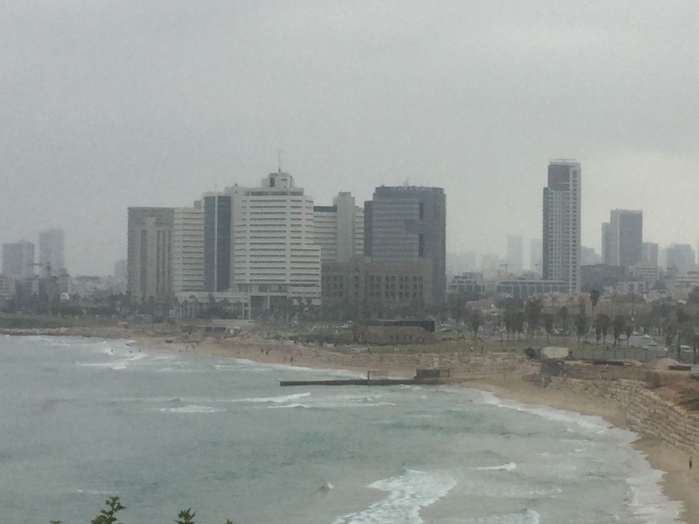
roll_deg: -0.3
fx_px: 2039
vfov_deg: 14.6
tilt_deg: +2.4
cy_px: 255
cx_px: 550
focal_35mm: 101
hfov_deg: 19.3
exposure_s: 1/1072
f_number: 2.4
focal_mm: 3.3
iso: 25
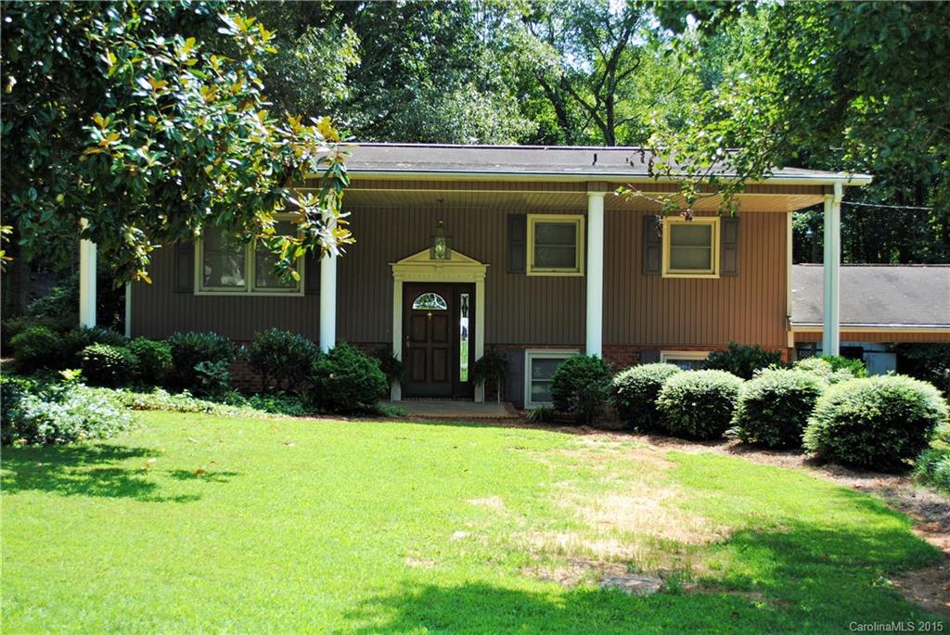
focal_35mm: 45
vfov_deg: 29.9
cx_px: 475
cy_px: 318
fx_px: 1189
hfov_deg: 43.6
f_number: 4.8
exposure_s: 1/200
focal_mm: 30
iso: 100
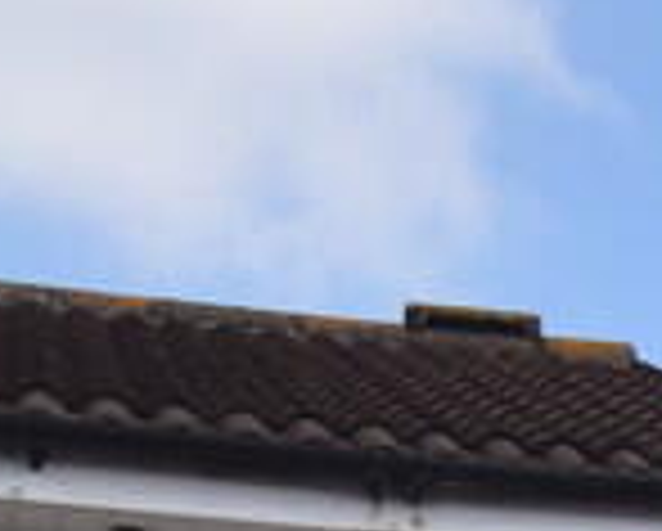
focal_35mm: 196
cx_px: 1801
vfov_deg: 7.4
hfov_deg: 8.6
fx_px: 3845
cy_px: 1267
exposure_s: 1/320
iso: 200
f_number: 9
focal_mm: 20
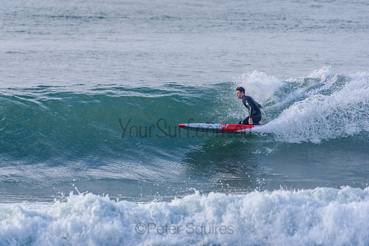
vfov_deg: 1.8
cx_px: 177
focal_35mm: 780
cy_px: 118
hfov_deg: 2.6
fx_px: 7998
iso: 250
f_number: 5.6
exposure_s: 1/1000
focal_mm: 500
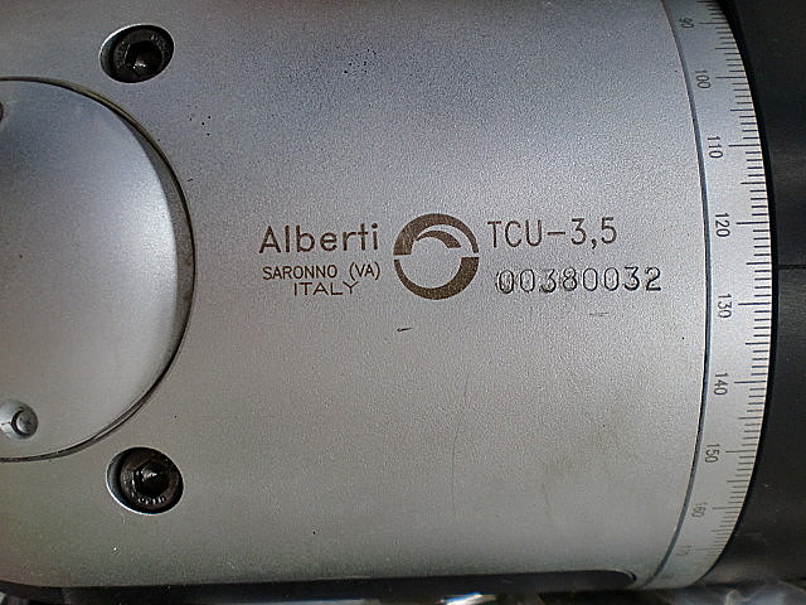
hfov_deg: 52.6
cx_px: 403
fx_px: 815
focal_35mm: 35
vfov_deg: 40.7
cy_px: 302
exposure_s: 1/60
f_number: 3.1
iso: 80
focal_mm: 6.3
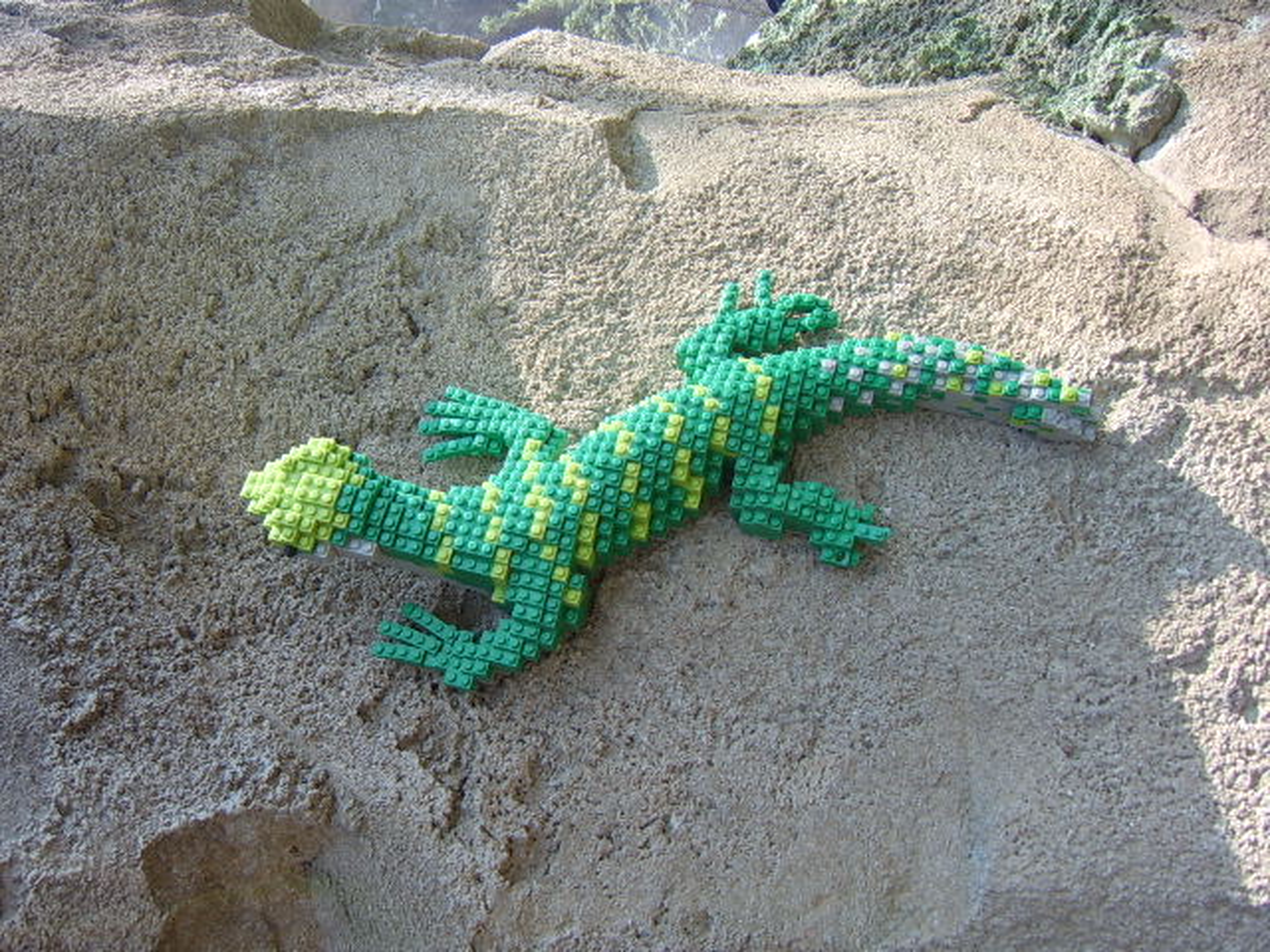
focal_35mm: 31
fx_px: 1137
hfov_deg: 58.4
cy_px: 476
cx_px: 635
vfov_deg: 45.4
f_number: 4
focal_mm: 8.13
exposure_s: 1/136
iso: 50
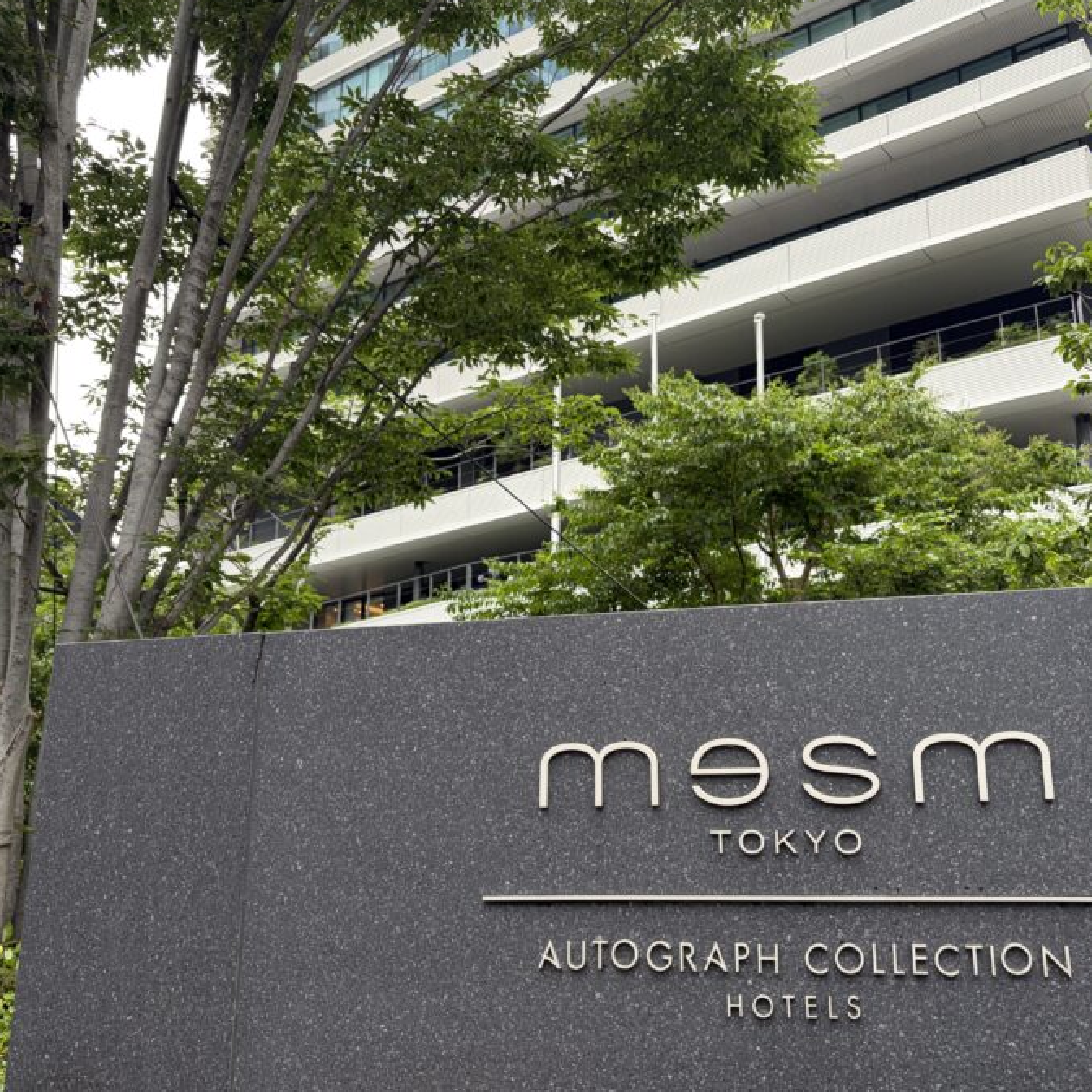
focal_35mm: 35
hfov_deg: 47.2
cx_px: 569
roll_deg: +1.1
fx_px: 1249
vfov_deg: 47.2
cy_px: 574
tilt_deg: +13.5
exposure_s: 1/173
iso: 50
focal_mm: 5.96
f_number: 1.6
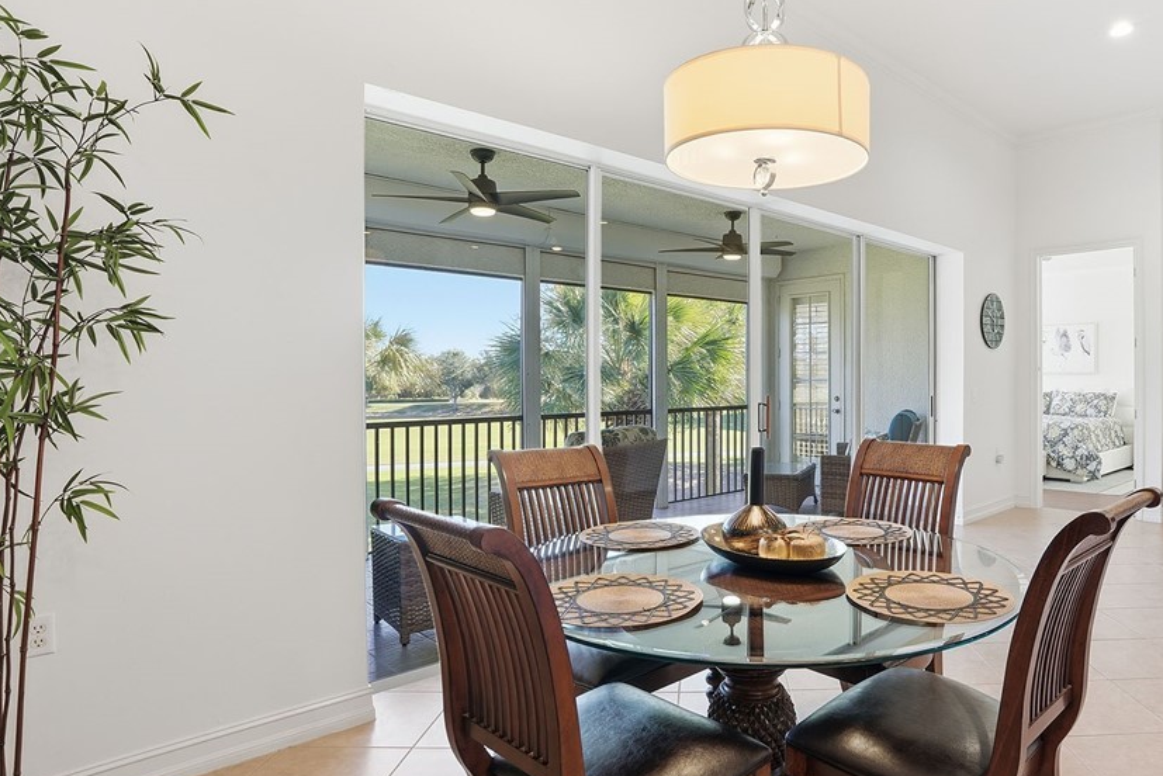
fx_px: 679
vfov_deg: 59.5
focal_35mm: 21
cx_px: 724
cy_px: 380
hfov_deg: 79.7
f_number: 9
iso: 400
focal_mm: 16
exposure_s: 1/250
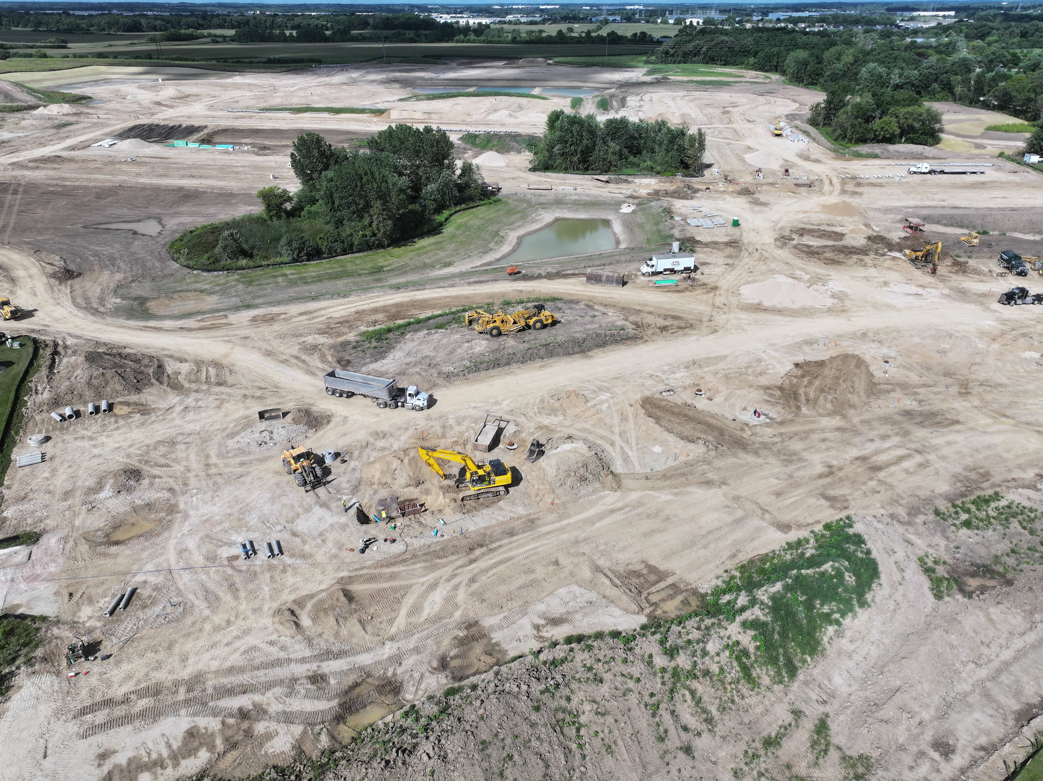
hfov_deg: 71.6
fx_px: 723
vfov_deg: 56.8
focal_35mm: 24
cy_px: 390
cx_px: 522
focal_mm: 12.29
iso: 100
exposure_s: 1/2000
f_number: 2.8
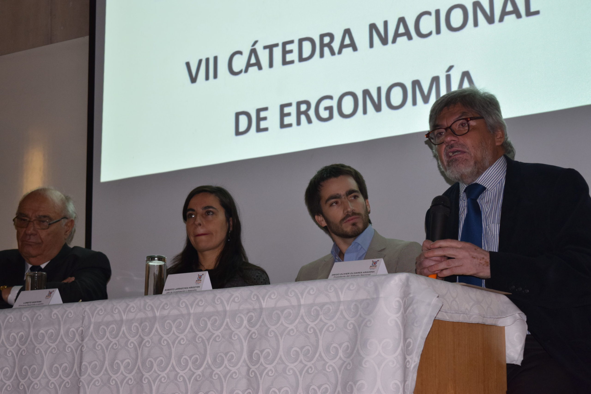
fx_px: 1354
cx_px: 296
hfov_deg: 24.6
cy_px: 197
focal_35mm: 82
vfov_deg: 16.5
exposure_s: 1/100
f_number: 5.6
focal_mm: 55
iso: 800
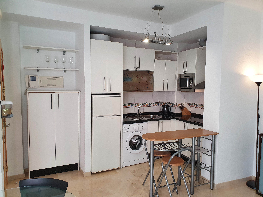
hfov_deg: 67.3
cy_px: 98
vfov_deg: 53.1
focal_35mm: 26
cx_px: 132
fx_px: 198
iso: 160
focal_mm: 4.32
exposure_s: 1/100
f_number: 2.4
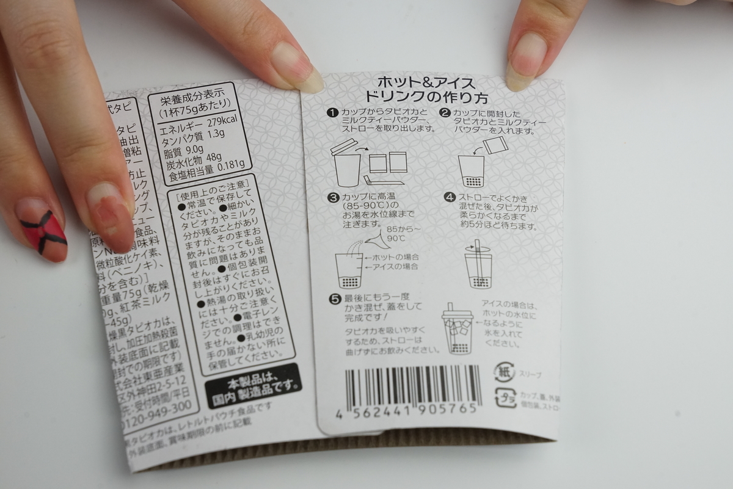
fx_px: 1426
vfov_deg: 19.5
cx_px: 366
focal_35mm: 70
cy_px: 244
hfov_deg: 28.8
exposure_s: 1/160
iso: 2000
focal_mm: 70
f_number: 11
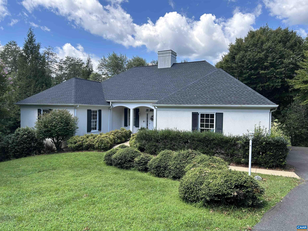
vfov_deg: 53.1
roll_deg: -2.1
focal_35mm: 26
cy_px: 116
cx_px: 154
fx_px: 231
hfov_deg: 67.3
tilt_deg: -1.5
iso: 50
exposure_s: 1/1019
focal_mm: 5.7
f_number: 1.5
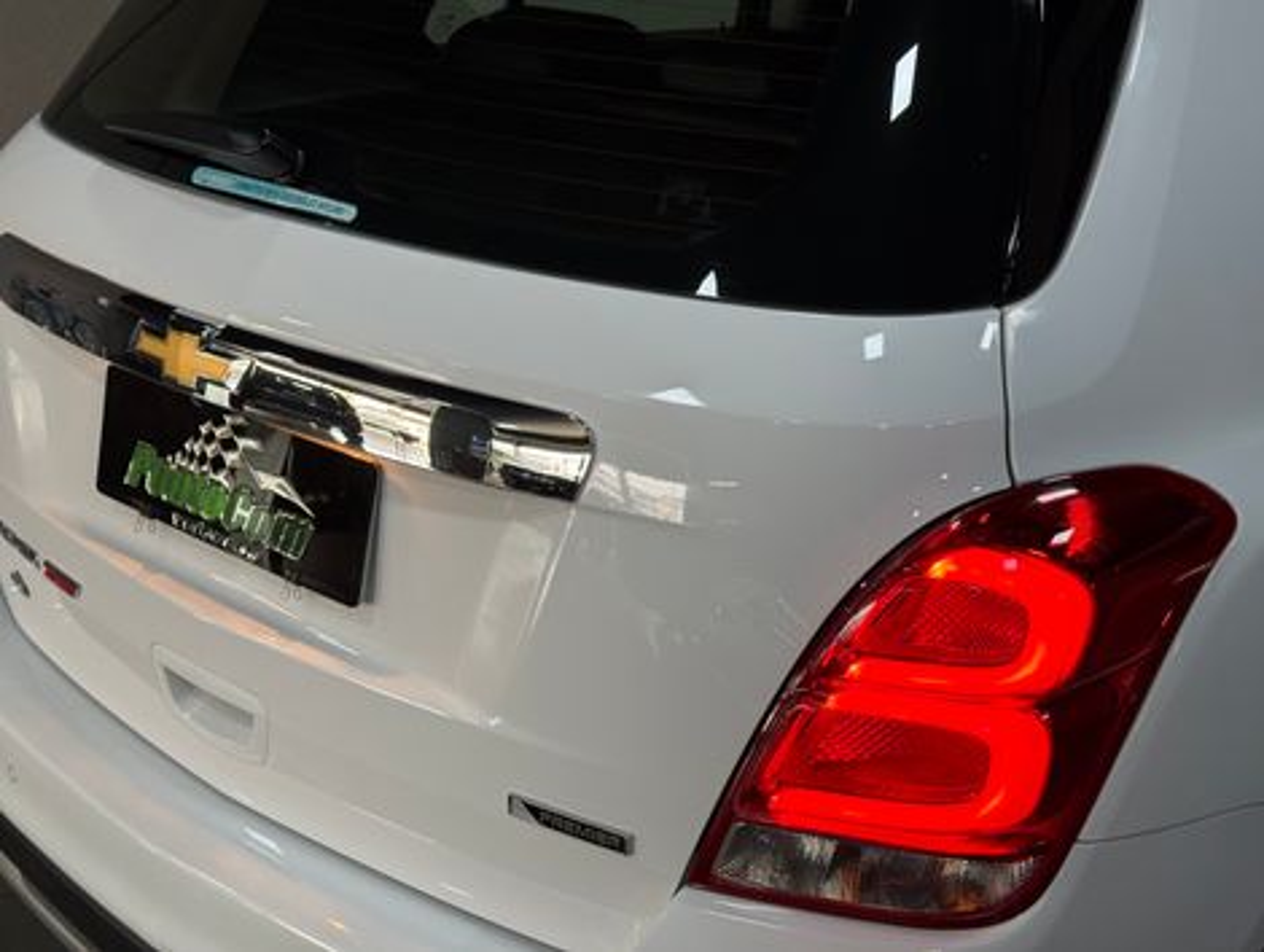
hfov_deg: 39.6
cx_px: 632
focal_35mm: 48
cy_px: 476
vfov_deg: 30.3
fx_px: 1755
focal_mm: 6.76
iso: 64
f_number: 1.78
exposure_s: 1/60
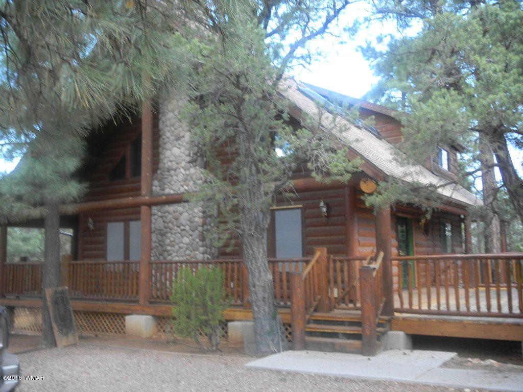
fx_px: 529
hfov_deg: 52.6
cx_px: 262
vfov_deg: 40.7
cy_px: 196
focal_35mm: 35
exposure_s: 1/43.8
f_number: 3.6
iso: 80
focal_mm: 6.3
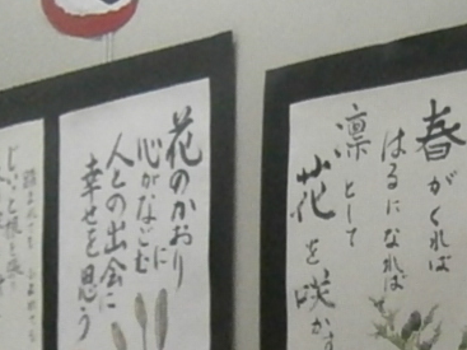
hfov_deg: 13.5
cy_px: 412
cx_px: 384
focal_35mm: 145
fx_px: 1956
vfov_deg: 10.1
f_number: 2.8
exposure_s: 1/250
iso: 400
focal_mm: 4.7
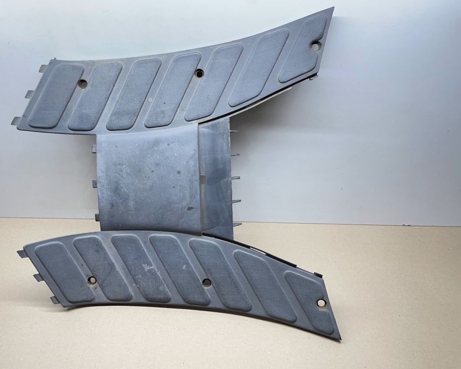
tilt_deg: -37.4
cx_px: 198
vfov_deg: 49.9
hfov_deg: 60.2
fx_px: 396
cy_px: 174
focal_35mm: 29
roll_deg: +0.3
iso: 80
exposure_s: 1/100
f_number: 1.6
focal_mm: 4.2
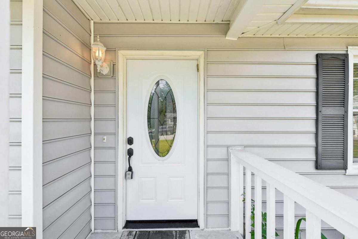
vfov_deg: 81.2
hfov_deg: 104.3
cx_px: 179
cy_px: 120
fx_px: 139
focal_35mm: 14
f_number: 8
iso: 400
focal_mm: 14
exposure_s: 1/500
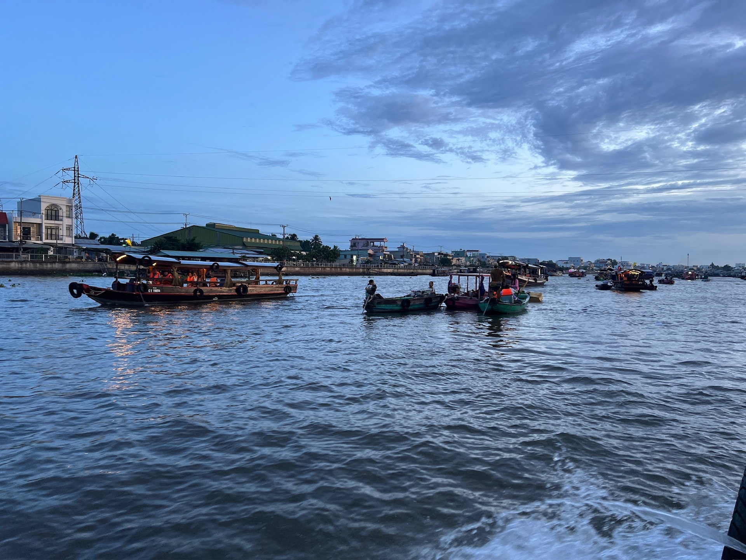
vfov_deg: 53.1
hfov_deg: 67.3
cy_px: 280
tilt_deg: -1.6
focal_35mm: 26
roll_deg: -1.7
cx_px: 373
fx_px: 560
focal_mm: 5.7
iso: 100
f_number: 1.5
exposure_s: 1/121
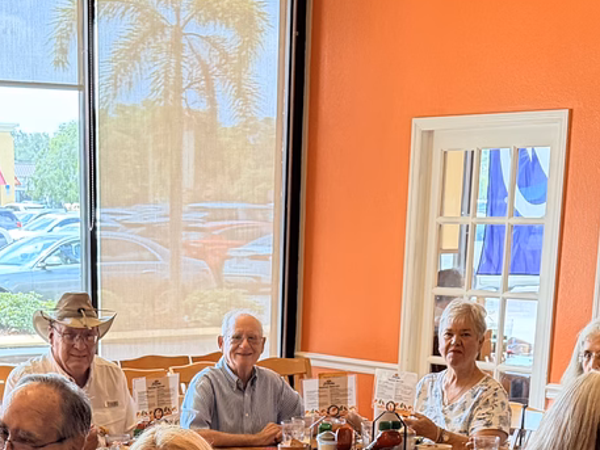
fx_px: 1456
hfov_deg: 23.1
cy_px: 621
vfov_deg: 16.4
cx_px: 161
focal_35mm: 84
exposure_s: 1/60
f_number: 1.78
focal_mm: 6.76
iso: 320
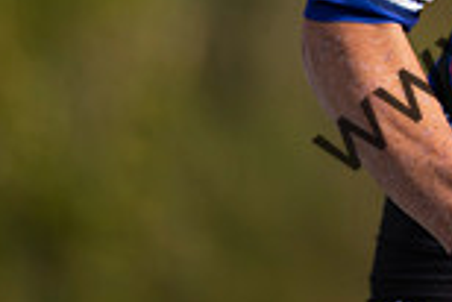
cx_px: 792
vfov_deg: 1.2
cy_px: -217
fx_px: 14176
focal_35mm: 1128
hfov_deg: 1.8
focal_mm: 300
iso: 250
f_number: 4.5
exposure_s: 1/2500
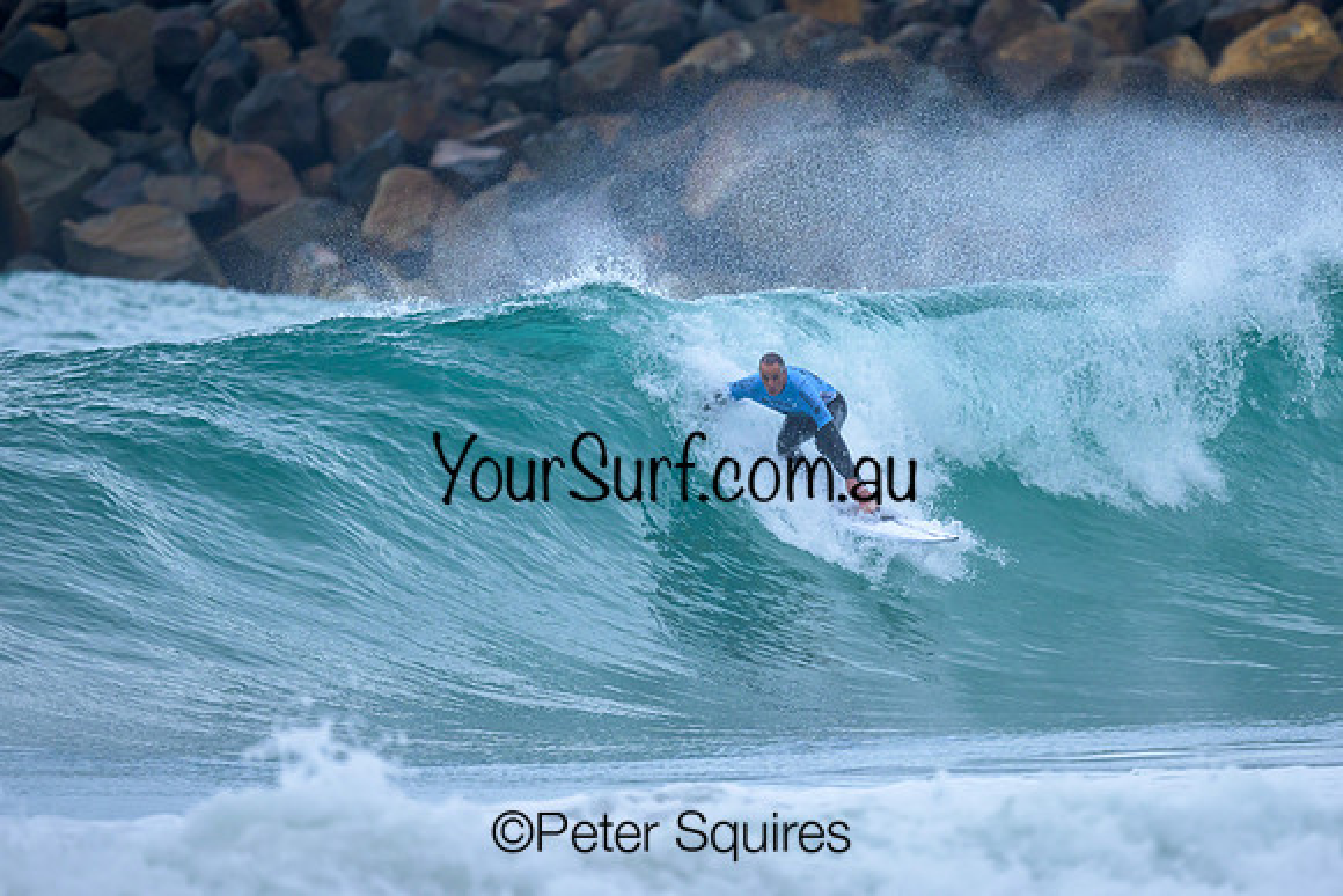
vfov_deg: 1.5
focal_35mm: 895
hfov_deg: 2.3
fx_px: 33376
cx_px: 751
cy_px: 395
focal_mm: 800
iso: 800
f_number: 6.3
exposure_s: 1/2000
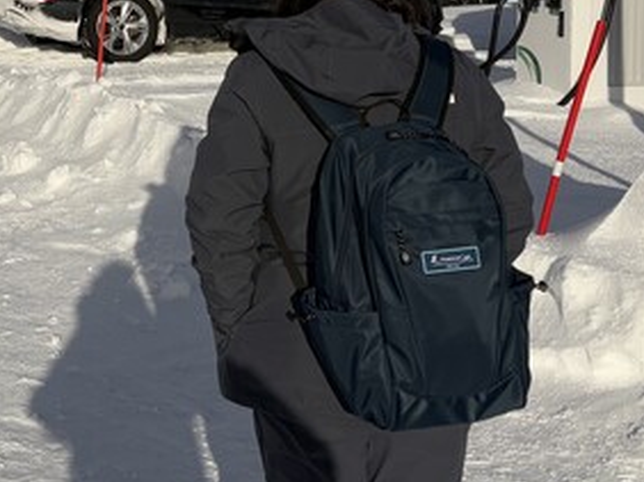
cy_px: -70
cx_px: -66
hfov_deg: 25.1
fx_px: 1338
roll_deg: +0.4
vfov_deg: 19.4
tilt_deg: -1.2
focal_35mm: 72
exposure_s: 1/10101
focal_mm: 5.96
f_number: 1.6
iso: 40
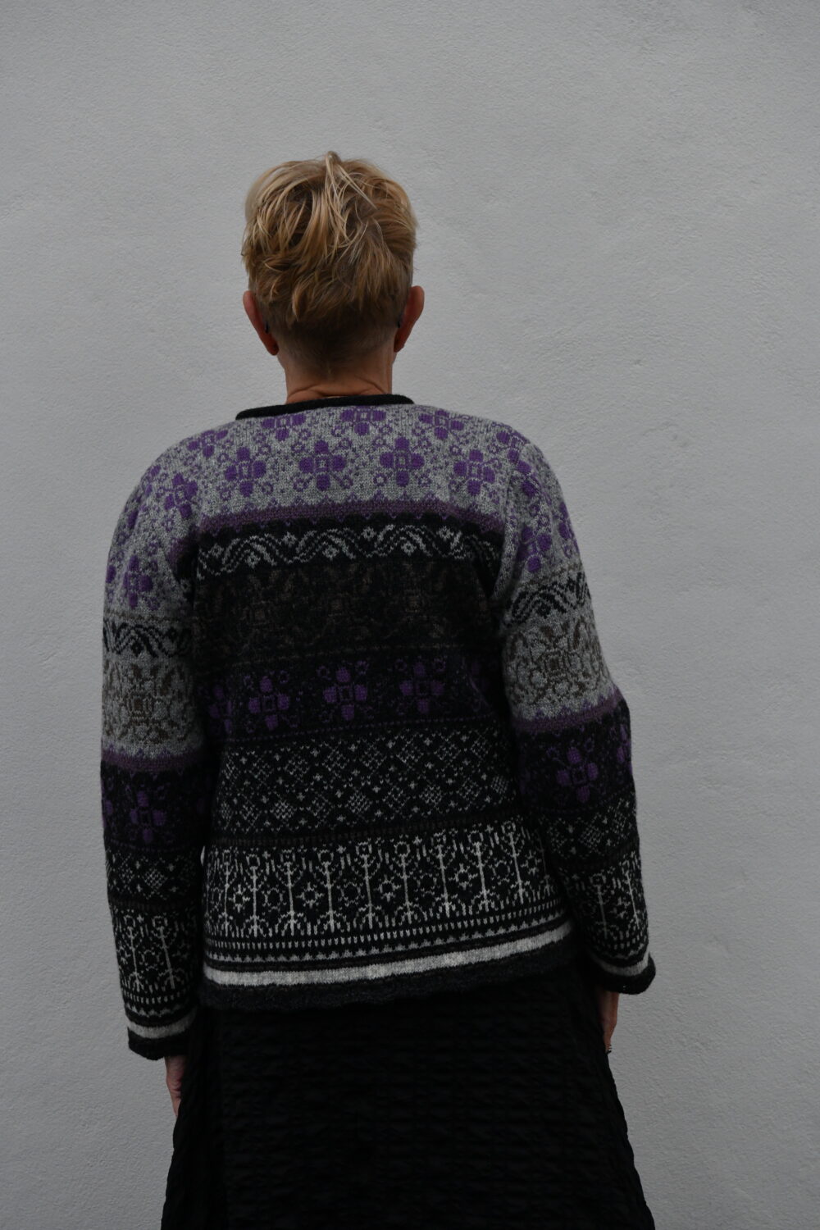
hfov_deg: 19.5
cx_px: 410
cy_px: 615
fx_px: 2391
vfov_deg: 28.8
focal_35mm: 70
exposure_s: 1/250
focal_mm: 70
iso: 3200
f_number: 8
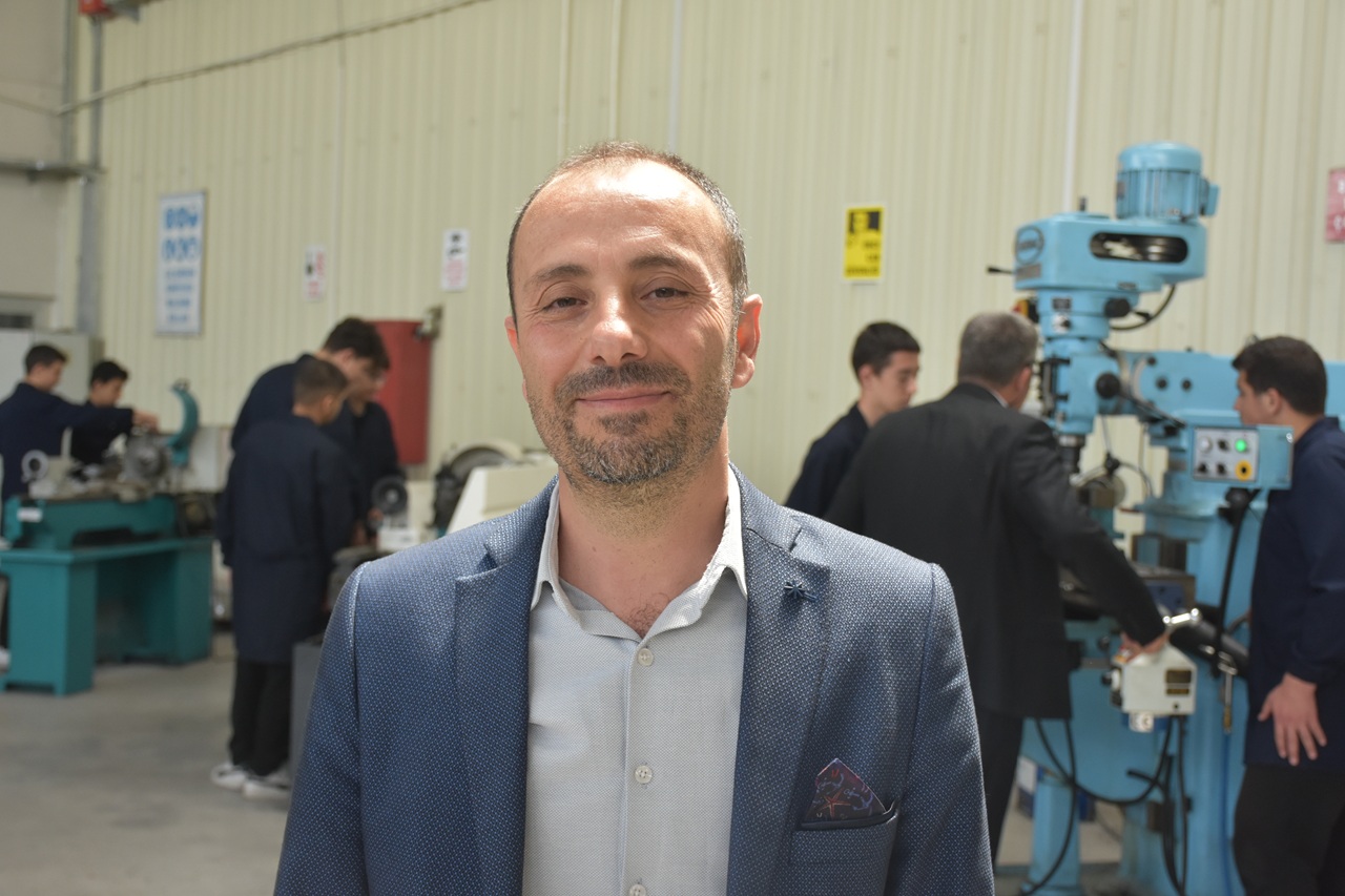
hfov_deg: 41.1
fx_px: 1793
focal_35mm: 48
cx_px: 672
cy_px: 448
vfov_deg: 28.1
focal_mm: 32
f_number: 5.6
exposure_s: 1/125
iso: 800
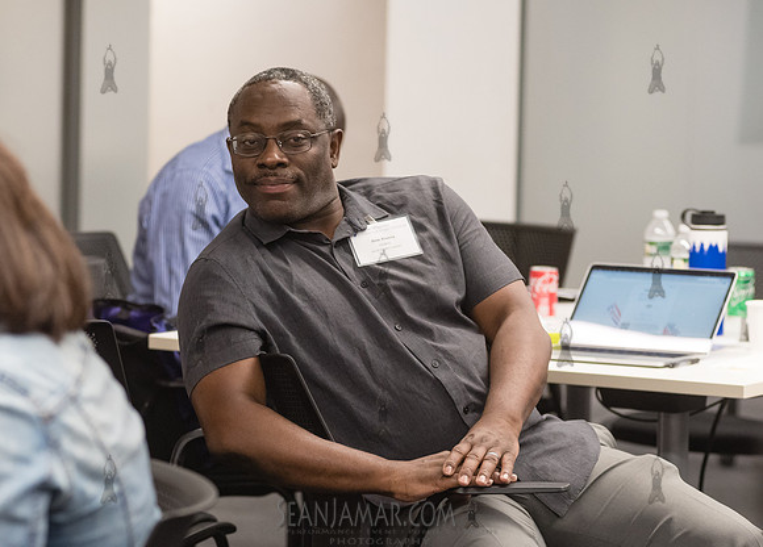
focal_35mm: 154
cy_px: 303
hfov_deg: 13.0
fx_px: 3339
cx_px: 332
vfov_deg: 9.4
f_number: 4
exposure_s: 1/250
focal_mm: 120
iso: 2500
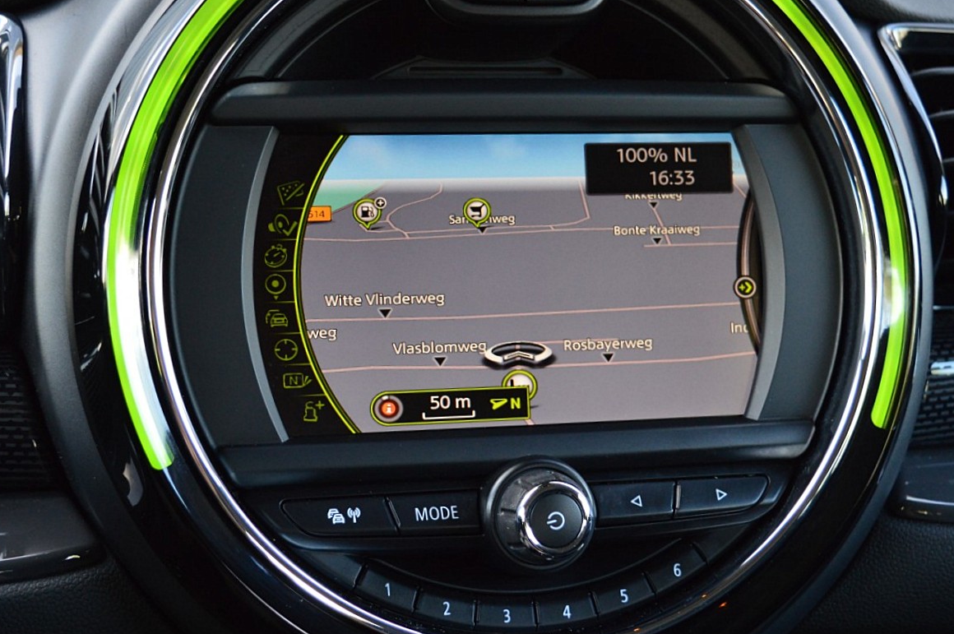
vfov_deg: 21.5
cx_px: 472
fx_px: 1668
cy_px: 257
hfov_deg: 31.9
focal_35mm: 63
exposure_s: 1/60
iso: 800
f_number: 5.6
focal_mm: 30
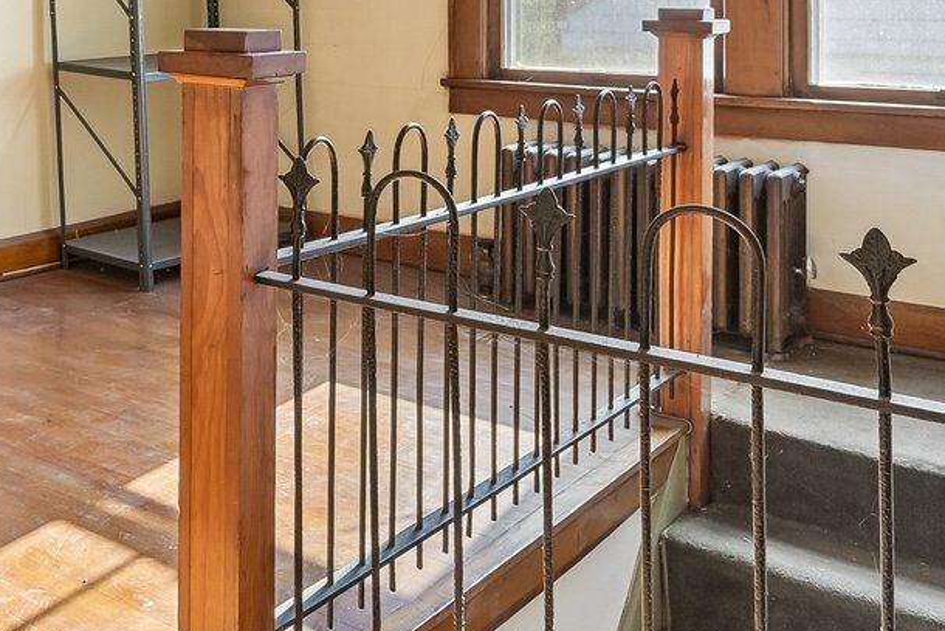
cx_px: -160
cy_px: 12
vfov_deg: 27.2
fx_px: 1234
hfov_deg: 34.5
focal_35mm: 47
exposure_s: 1/30
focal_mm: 14
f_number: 7.1
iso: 100
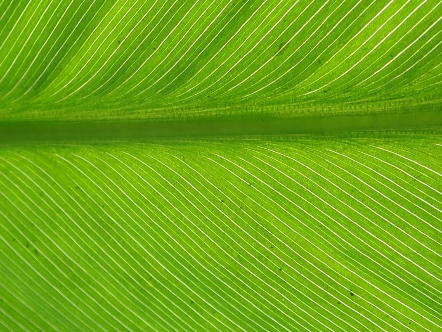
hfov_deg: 34.0
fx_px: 715
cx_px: 144
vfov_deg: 25.8
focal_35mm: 56
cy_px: 88
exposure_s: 1/200
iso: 100
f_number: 3.2
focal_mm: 5.5
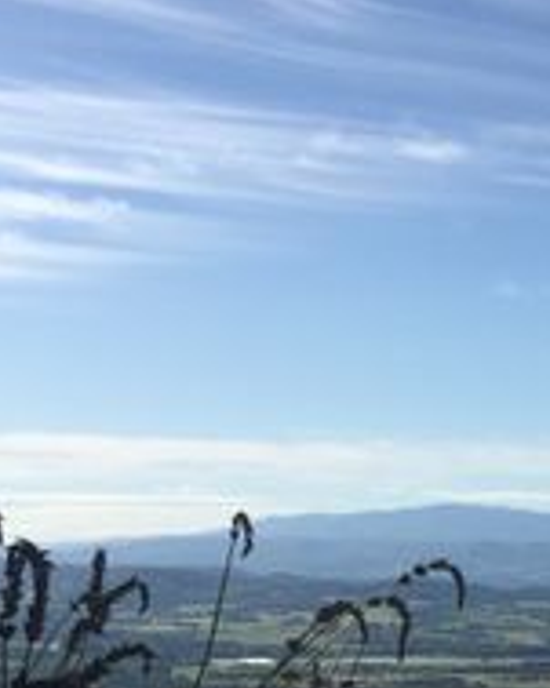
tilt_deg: -8.8
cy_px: 808
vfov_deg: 20.1
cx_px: 495
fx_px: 1833
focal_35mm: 90
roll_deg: -0.9
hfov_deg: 16.8
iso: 32
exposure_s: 1/3049
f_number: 2.2
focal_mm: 4.15
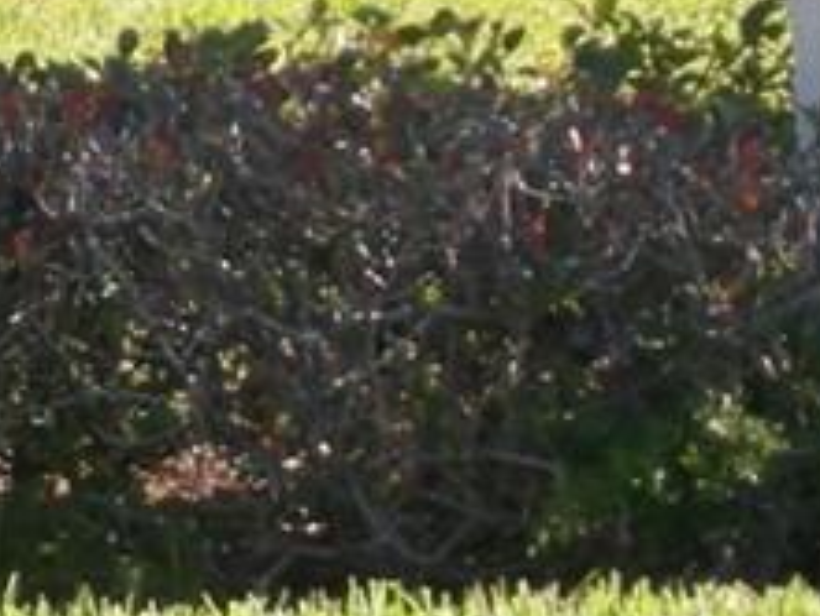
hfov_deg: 3.4
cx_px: -549
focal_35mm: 584
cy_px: -560
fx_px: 13842
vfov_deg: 2.5
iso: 64
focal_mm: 26.3
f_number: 5.2
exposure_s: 1/120
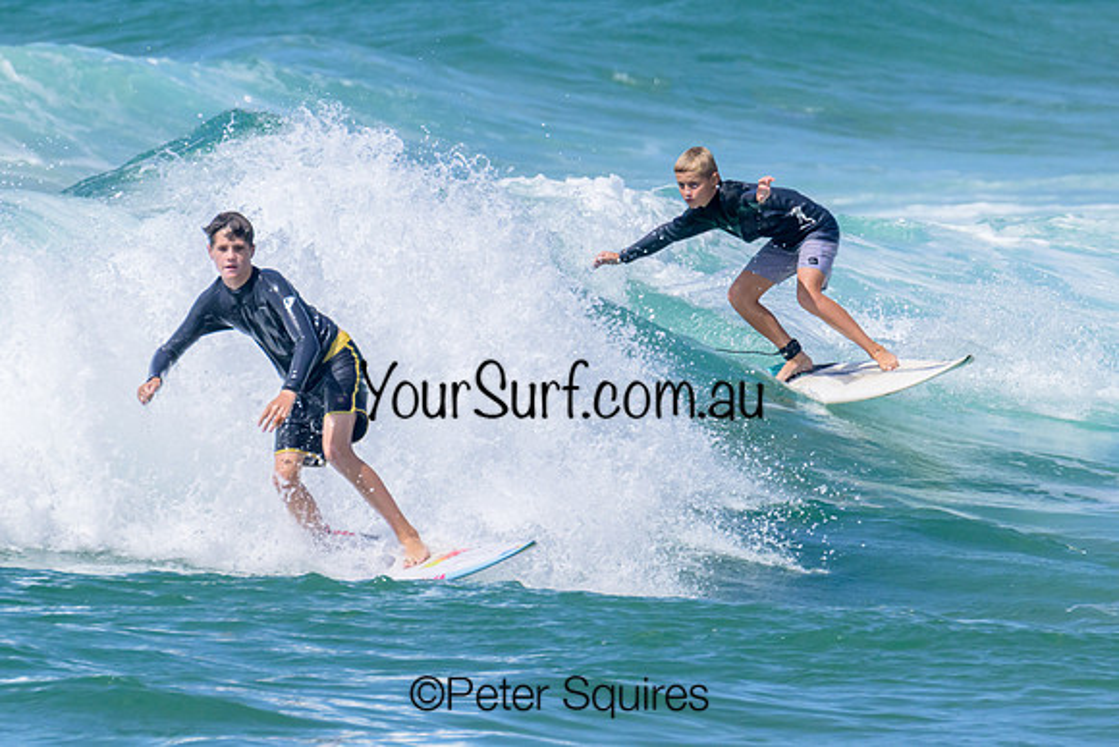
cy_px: 364
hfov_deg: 1.9
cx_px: 506
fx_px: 33788
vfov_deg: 1.3
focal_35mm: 1087
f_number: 16
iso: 1250
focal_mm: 800
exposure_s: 1/2000
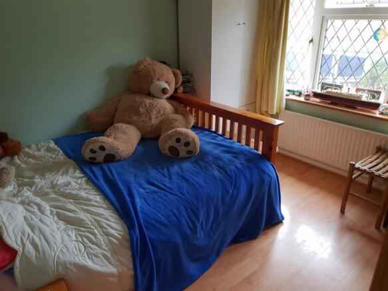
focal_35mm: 26
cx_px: 194
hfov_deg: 67.3
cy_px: 146
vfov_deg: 53.0
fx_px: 291
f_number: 2.4
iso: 125
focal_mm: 4.3
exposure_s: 1/50
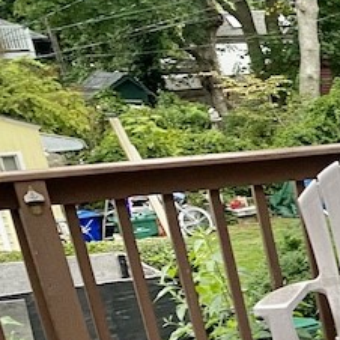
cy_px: 555
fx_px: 1156
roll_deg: +1.7
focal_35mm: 104
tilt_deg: -23.8
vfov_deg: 15.1
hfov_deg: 13.5
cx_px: 745
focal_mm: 4.25
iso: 125
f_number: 1.8
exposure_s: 1/91
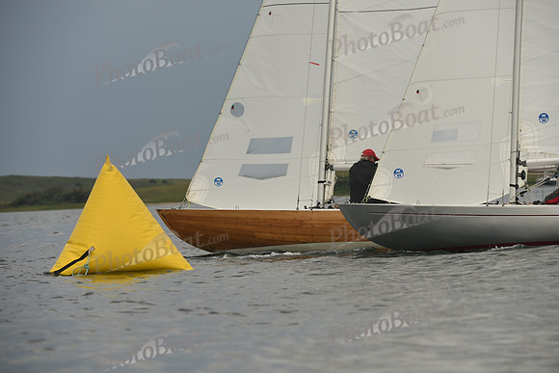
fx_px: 4038
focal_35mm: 260
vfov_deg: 5.3
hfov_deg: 7.9
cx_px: 280
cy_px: 186
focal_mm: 260
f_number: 6.3
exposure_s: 1/1000
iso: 400
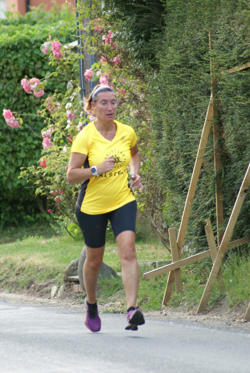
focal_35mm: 450
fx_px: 4679
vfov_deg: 4.6
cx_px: 125
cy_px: 186
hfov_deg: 3.1
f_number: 5.6
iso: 800
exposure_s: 1/125
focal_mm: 300
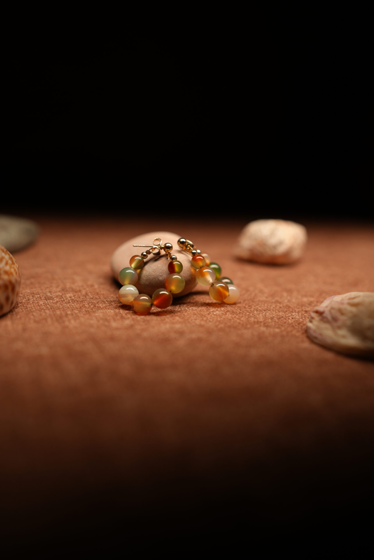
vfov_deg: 54.4
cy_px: 280
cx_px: 187
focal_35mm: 35
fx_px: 545
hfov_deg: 37.9
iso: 100
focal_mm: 35
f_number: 2.5
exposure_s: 1/100
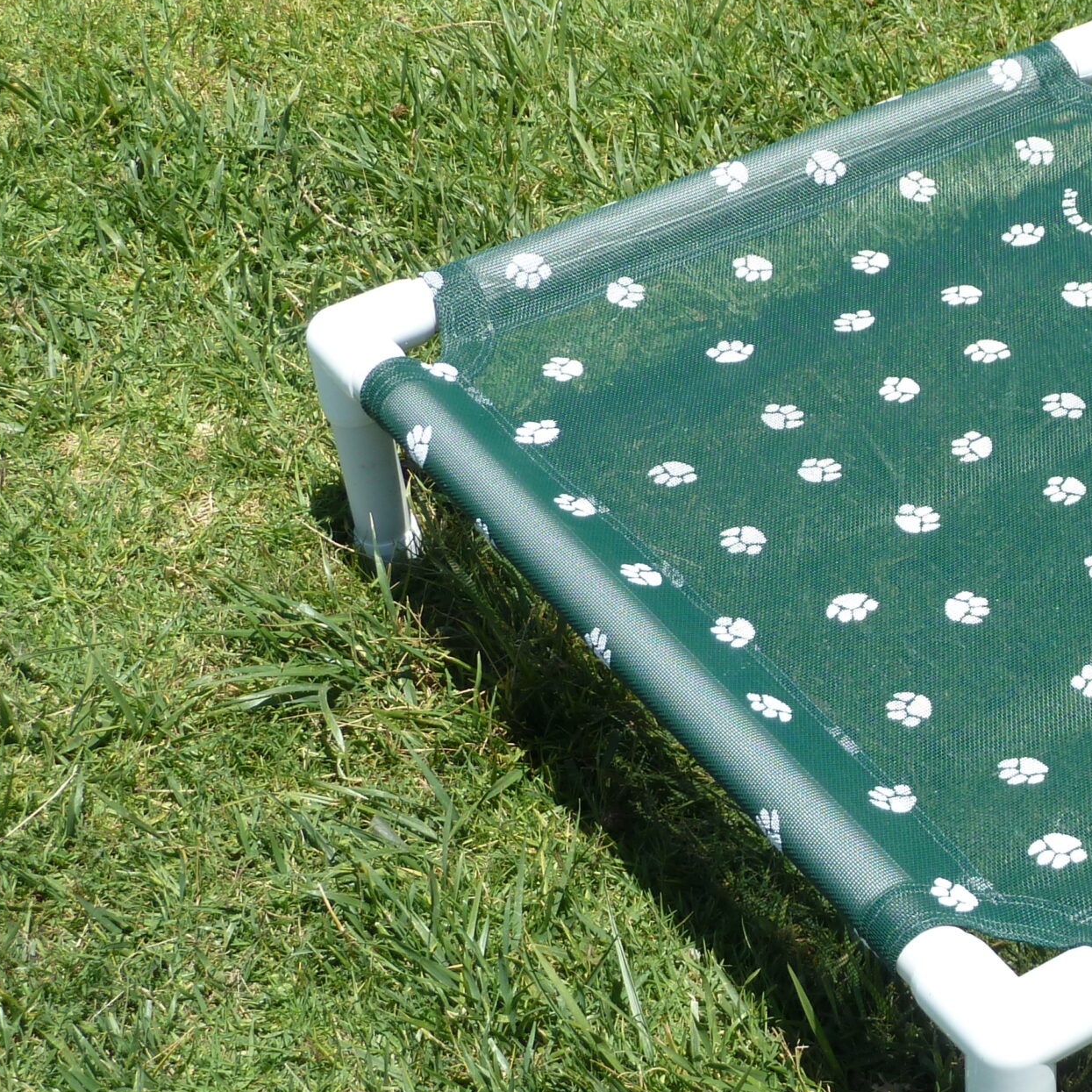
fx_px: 2855
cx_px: 1081
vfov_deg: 21.7
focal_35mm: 80
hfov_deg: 21.0
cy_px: 550
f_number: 3.7
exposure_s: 1/500
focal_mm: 7.3
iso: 80
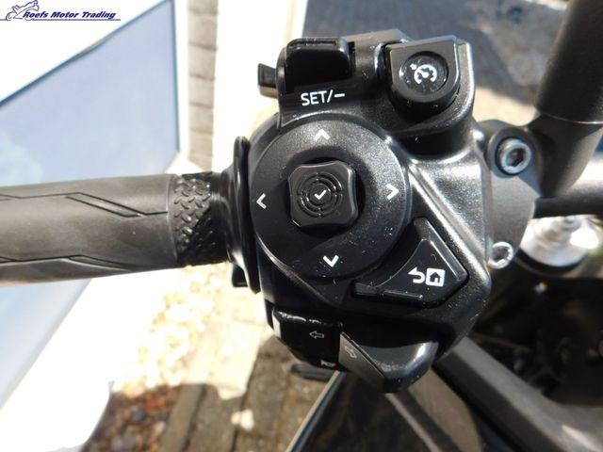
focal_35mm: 23
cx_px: 302
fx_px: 401
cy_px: 226
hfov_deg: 73.9
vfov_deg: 58.9
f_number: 3
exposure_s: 1/500
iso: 125
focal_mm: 4
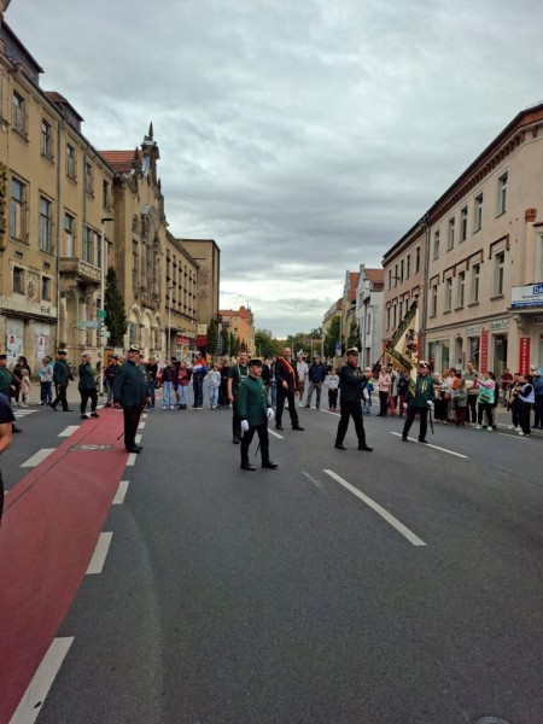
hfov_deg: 58.9
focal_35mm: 23
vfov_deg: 73.9
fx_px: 481
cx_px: 272
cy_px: 362
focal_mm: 5.54
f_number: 1.8
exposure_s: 1/550
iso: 50
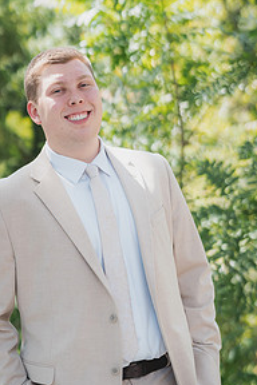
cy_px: 211
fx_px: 835
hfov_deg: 17.4
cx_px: 82
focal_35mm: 78
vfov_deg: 26.0
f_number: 1.8
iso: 800
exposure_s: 1/5000
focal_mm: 50
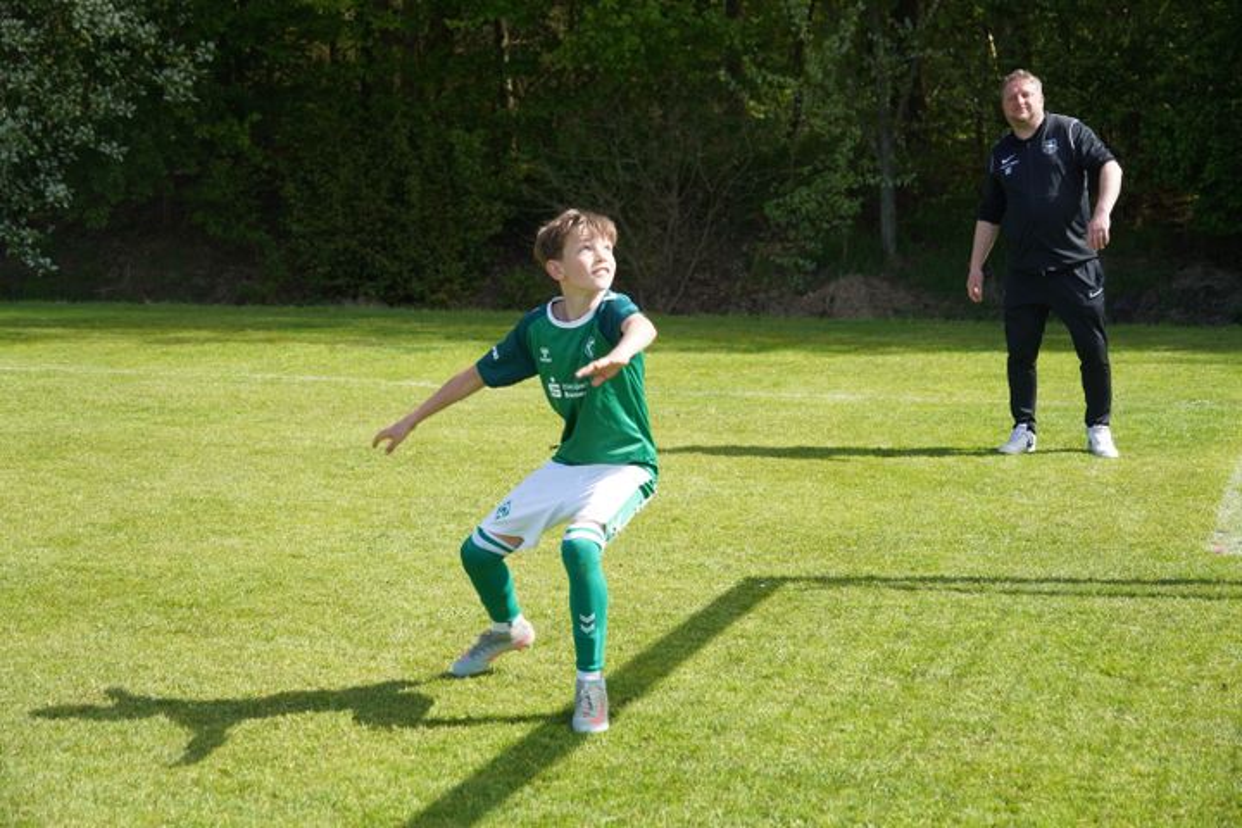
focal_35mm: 75
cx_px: 621
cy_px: 414
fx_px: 2587
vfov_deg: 18.2
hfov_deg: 27.0
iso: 100
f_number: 4.5
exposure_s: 1/250
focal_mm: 50
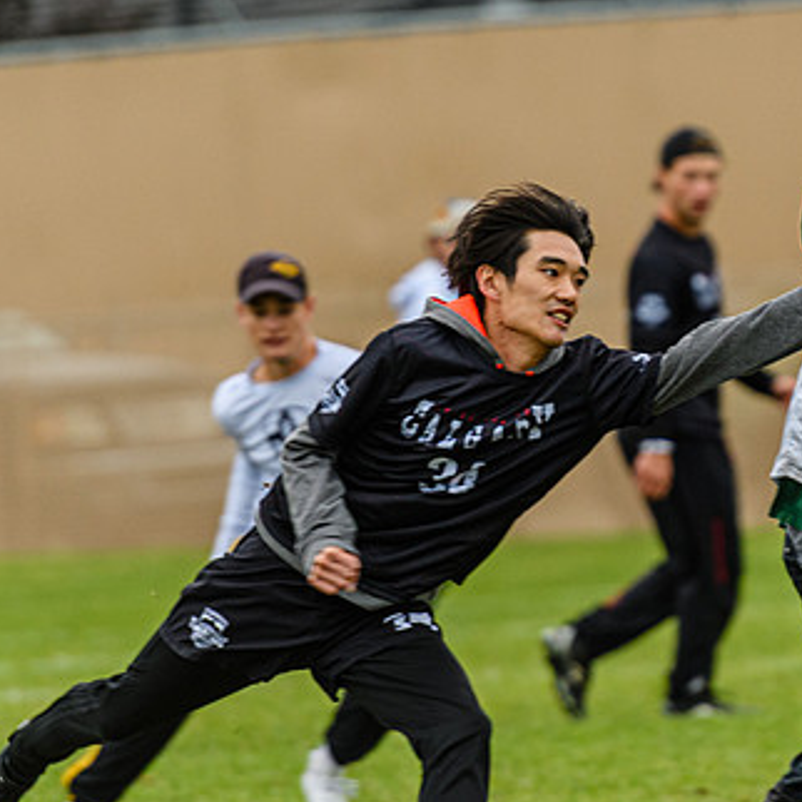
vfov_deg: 3.0
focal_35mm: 591
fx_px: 15491
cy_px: 278
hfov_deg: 3.0
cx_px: 889
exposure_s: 1/1000
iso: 400
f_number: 3.2
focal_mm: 200
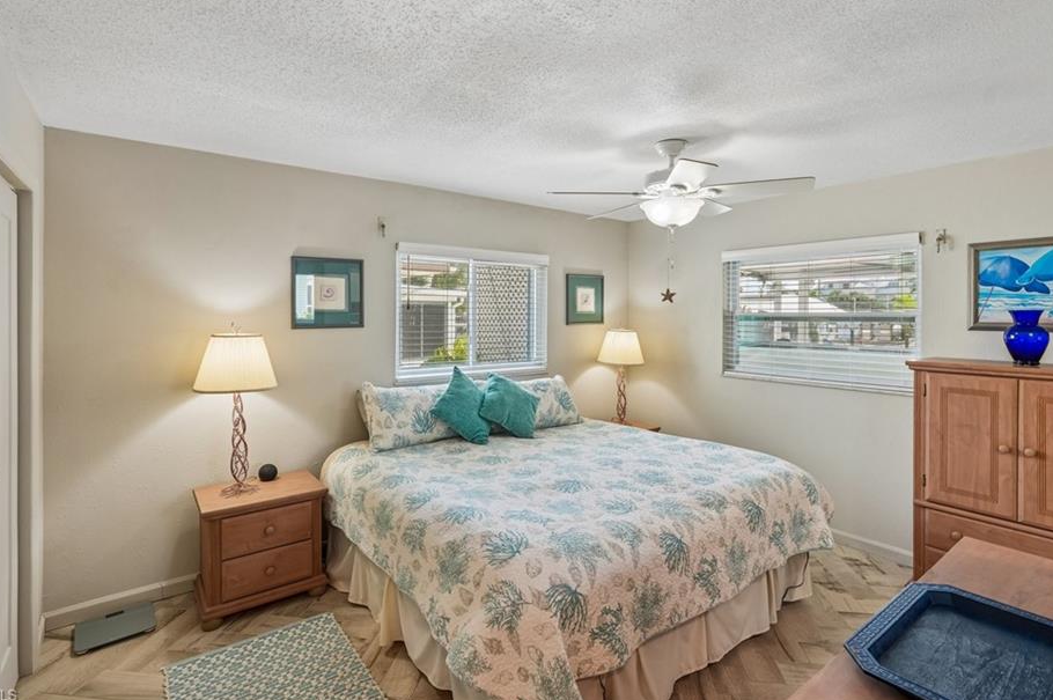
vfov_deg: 65.5
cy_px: 312
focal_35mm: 19
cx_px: 529
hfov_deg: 88.3
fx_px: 542
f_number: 8
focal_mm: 16.5
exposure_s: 1/25
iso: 400
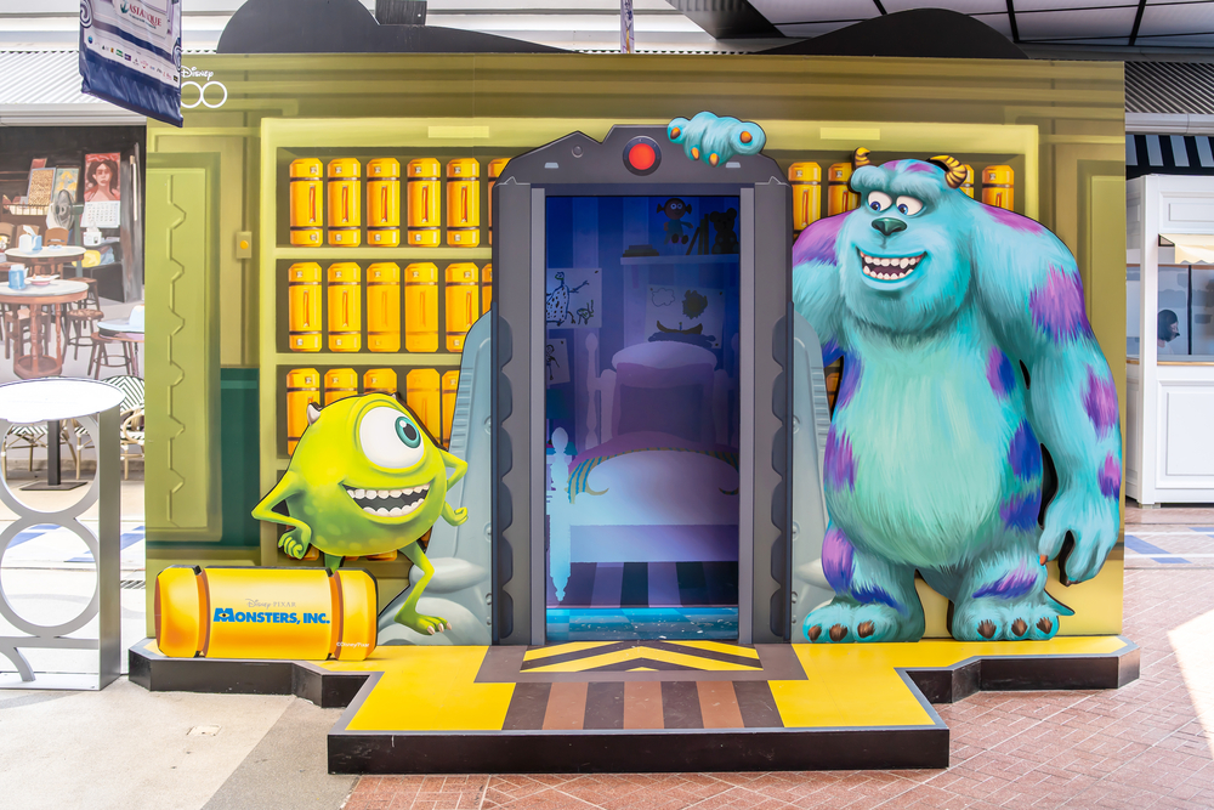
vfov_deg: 37.9
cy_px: 405
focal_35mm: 35
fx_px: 1180
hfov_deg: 54.4
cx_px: 607
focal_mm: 35
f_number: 4
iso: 100
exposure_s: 1/125
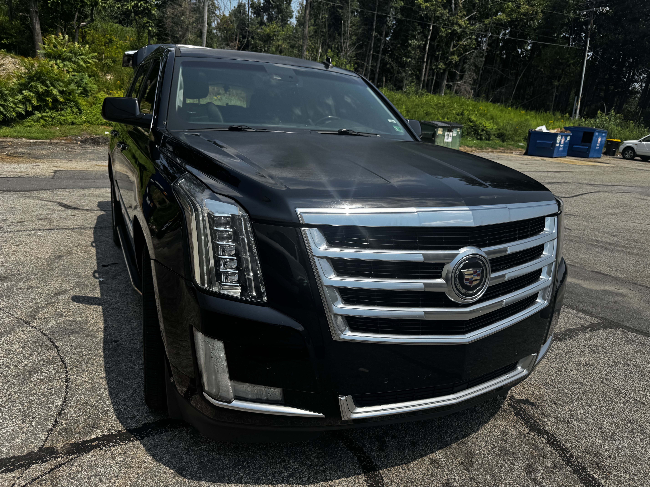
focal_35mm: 24
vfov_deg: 56.8
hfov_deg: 71.6
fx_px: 451
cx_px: 325
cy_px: 244
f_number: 1.78
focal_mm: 6.76
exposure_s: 1/4310
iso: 80
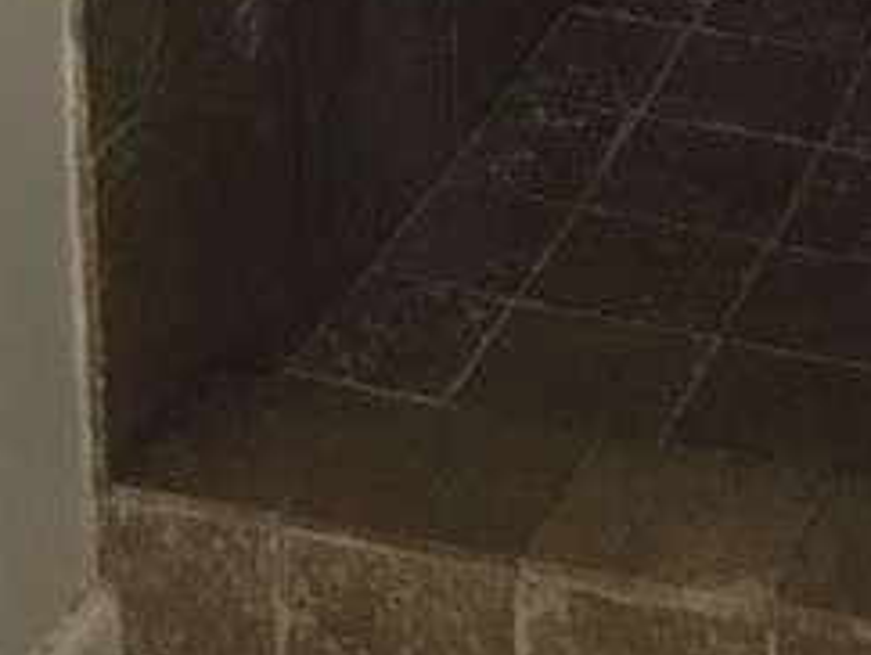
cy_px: -1087
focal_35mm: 131
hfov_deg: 15.0
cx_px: 543
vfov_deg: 9.6
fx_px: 3299
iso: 100
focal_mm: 3.3
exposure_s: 1/30
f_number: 2.4
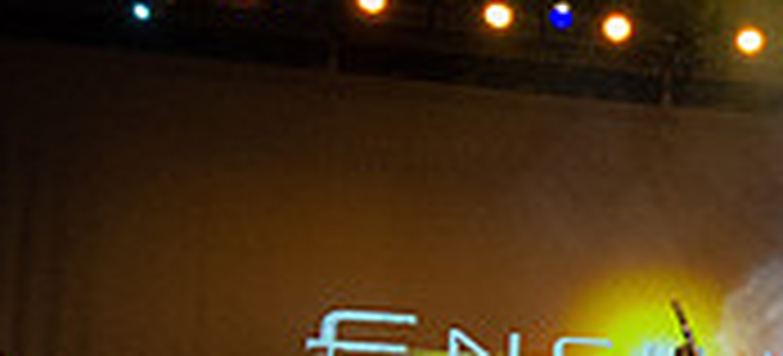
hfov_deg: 29.6
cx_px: 755
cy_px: 587
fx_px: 1391
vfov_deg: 13.4
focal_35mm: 70
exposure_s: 1/125
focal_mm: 19
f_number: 6.3
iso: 8000
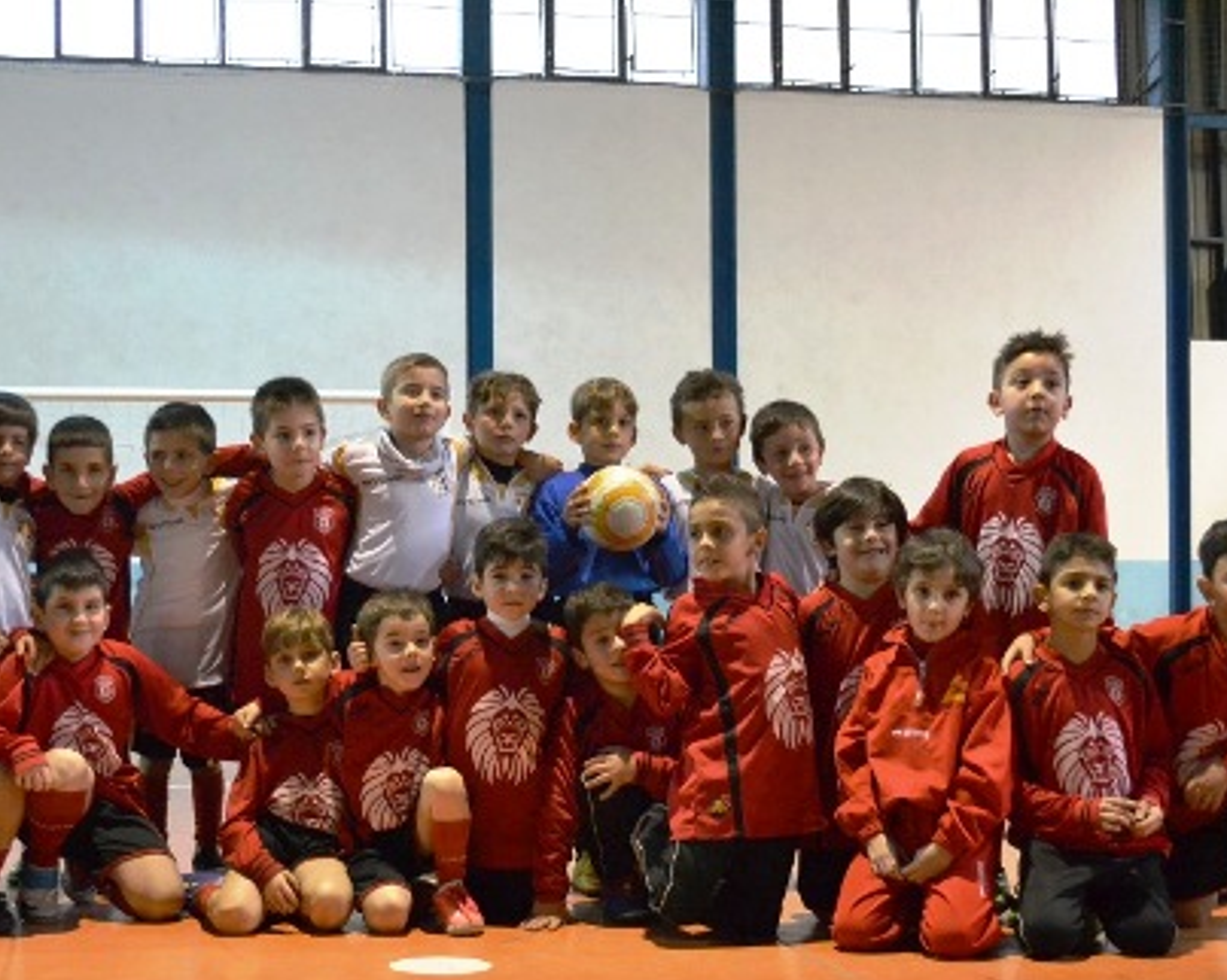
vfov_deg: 28.0
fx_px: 1960
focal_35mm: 54
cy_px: 600
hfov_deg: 34.7
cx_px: 539
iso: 3200
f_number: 4.2
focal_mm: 26
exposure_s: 1/100
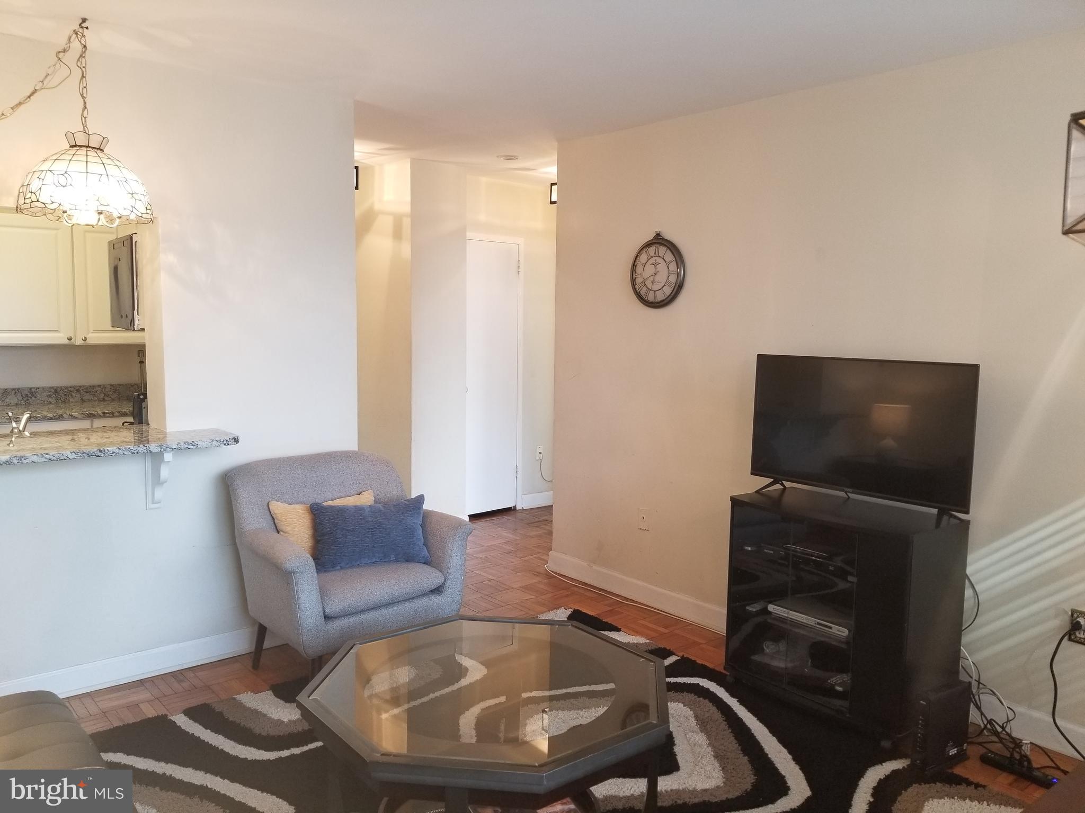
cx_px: 542
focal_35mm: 26
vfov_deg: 53.1
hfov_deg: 67.3
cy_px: 406
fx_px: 815
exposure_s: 1/60
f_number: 1.7
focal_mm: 4.25
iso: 125
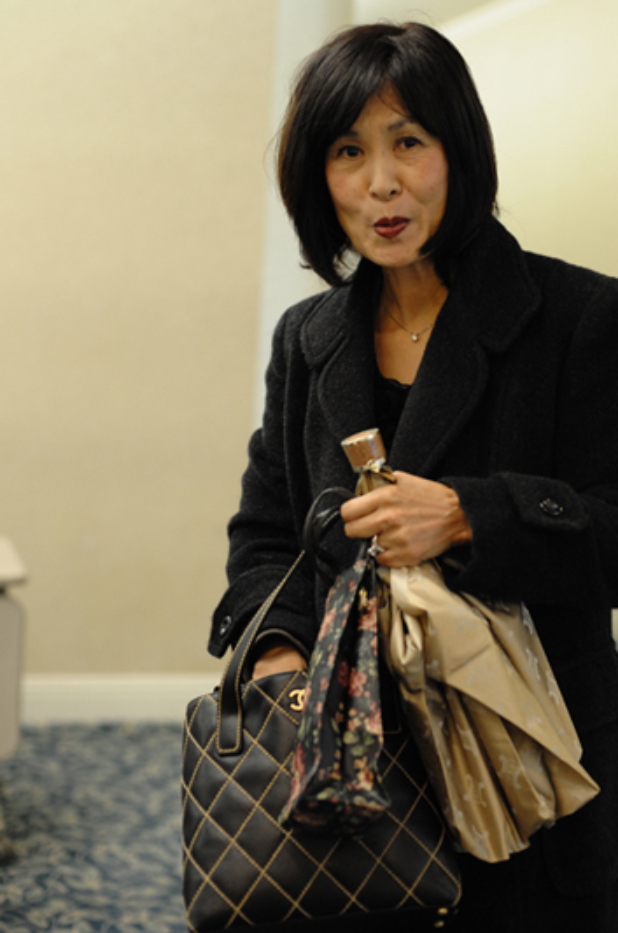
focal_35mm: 60
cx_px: 364
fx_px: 1552
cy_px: 389
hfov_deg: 22.5
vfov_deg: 33.4
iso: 1250
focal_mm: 50
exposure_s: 1/100
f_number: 2.8
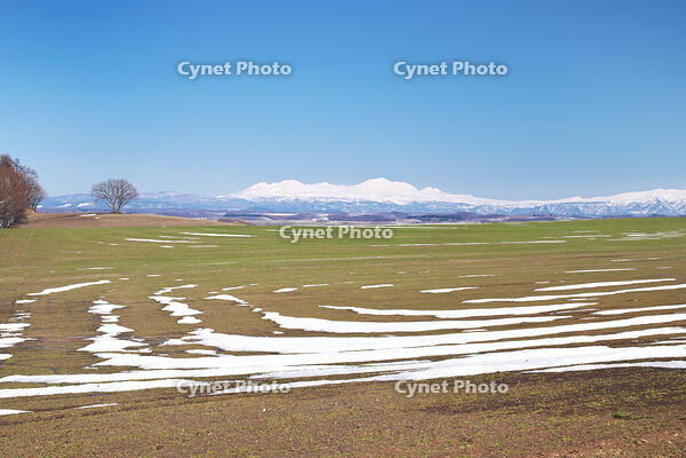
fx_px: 876
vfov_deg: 29.2
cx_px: 343
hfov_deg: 42.7
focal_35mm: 46
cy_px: 229
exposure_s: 1/125
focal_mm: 46
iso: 100
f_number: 13
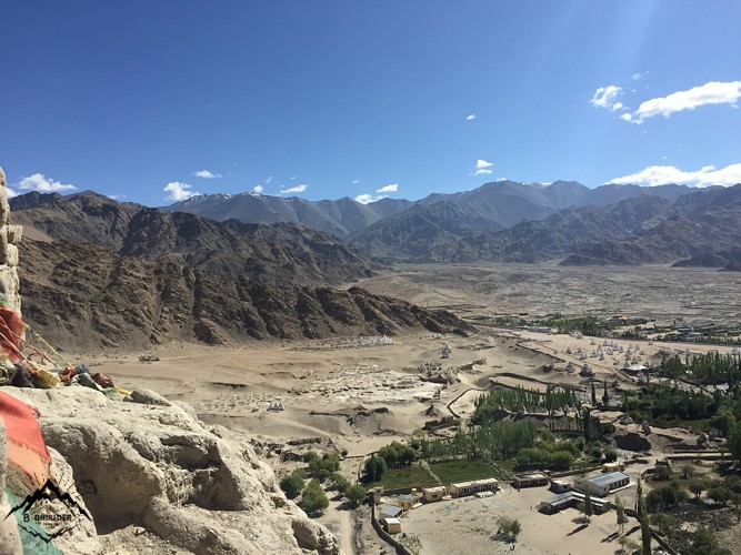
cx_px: 370
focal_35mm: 29
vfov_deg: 48.2
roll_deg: +1.4
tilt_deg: +1.4
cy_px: 278
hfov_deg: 61.7
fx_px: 621
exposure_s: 1/2825
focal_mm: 4.15
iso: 32
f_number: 2.2
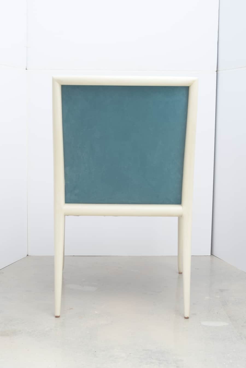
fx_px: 533
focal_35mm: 52
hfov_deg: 26.0
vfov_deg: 38.2
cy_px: 184
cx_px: 123
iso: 400
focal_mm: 35
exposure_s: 1/125
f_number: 18
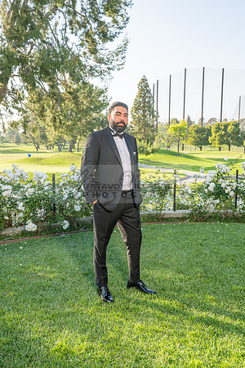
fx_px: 347
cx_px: 122
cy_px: 184
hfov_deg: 38.9
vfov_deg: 55.8
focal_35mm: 34
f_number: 7.1
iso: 200
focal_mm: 34
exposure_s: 1/200
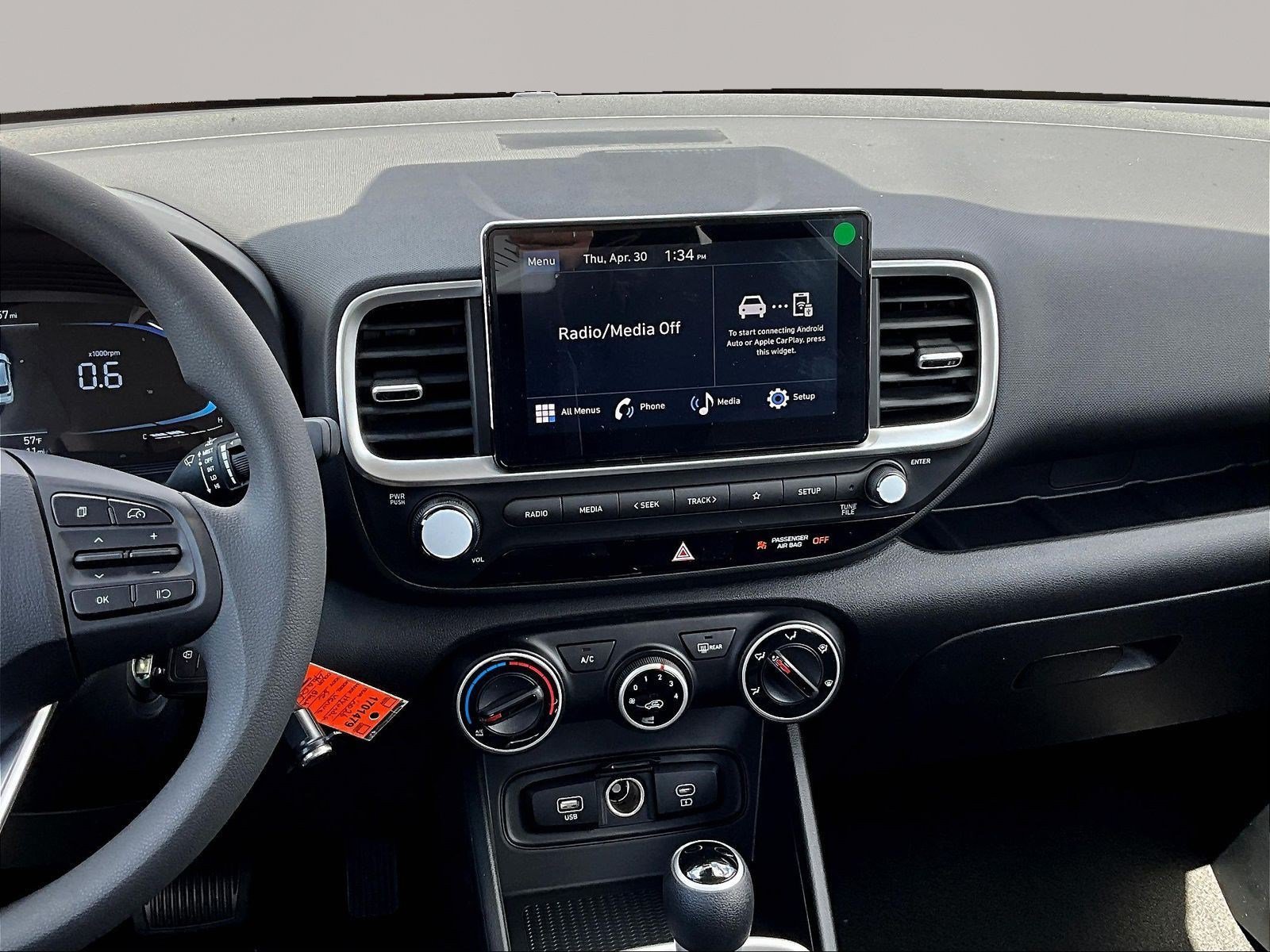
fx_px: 1064
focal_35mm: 29
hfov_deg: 61.7
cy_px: 476
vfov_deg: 48.2
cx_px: 635
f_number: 1.8
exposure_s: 1/122
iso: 20
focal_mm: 3
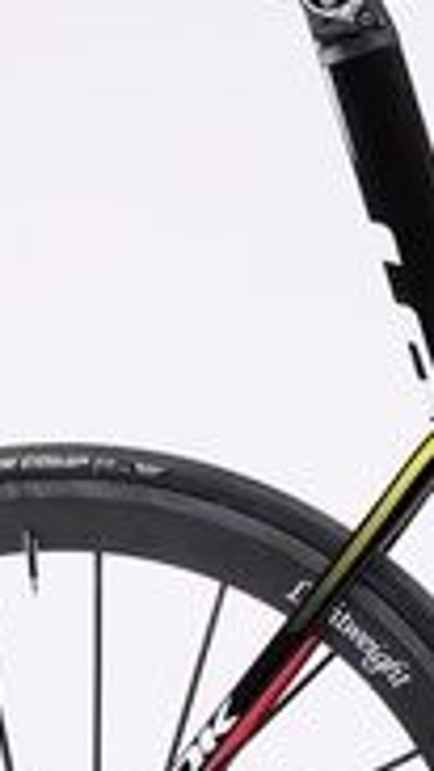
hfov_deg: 4.1
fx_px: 5951
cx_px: 904
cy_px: 605
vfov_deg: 7.4
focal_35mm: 291
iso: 100
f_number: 11
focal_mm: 70
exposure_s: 1/200
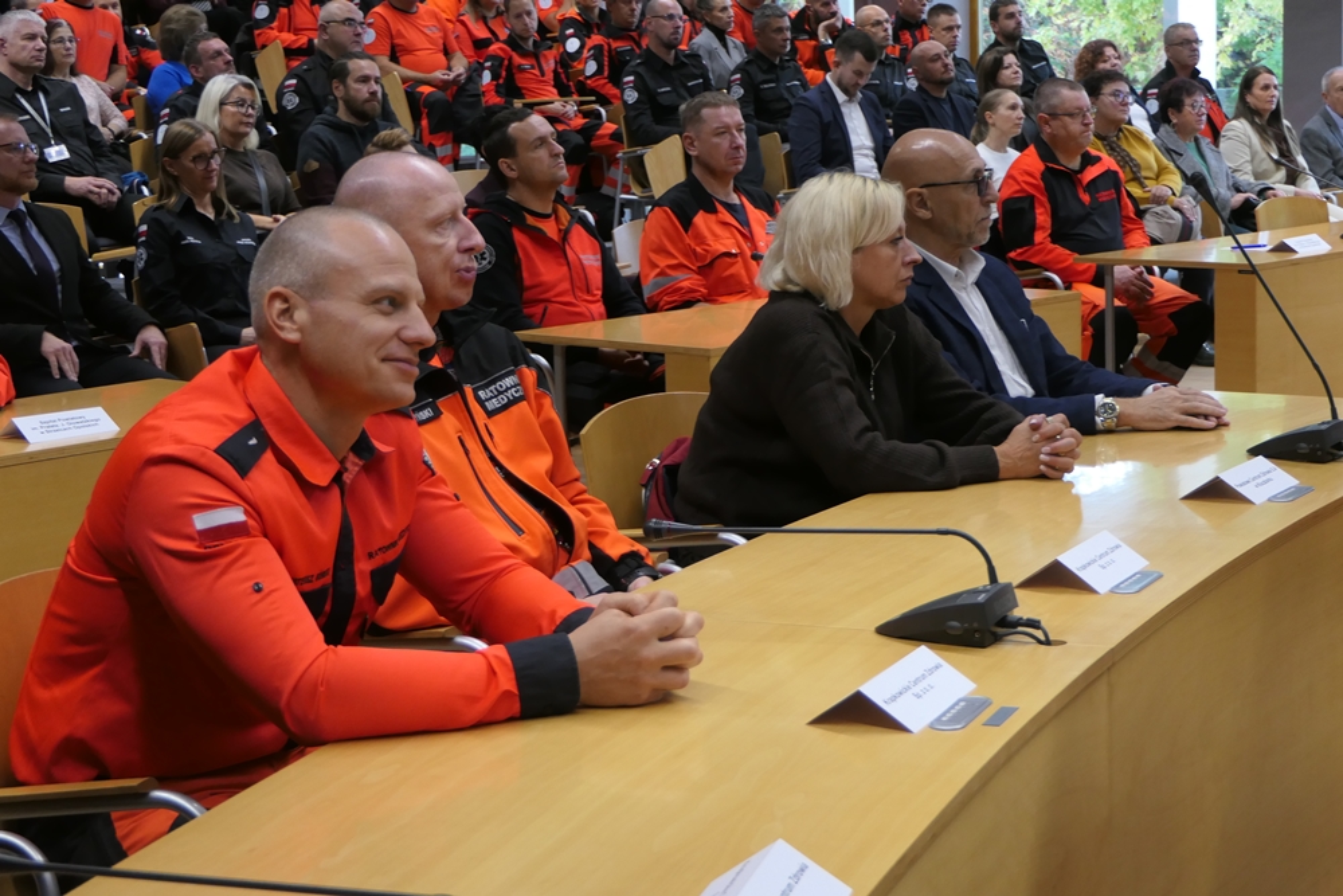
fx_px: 2462
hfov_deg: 30.5
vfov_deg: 20.6
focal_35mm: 66
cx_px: 672
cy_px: 448
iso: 640
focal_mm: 24.2
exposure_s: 1/80
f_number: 3.8
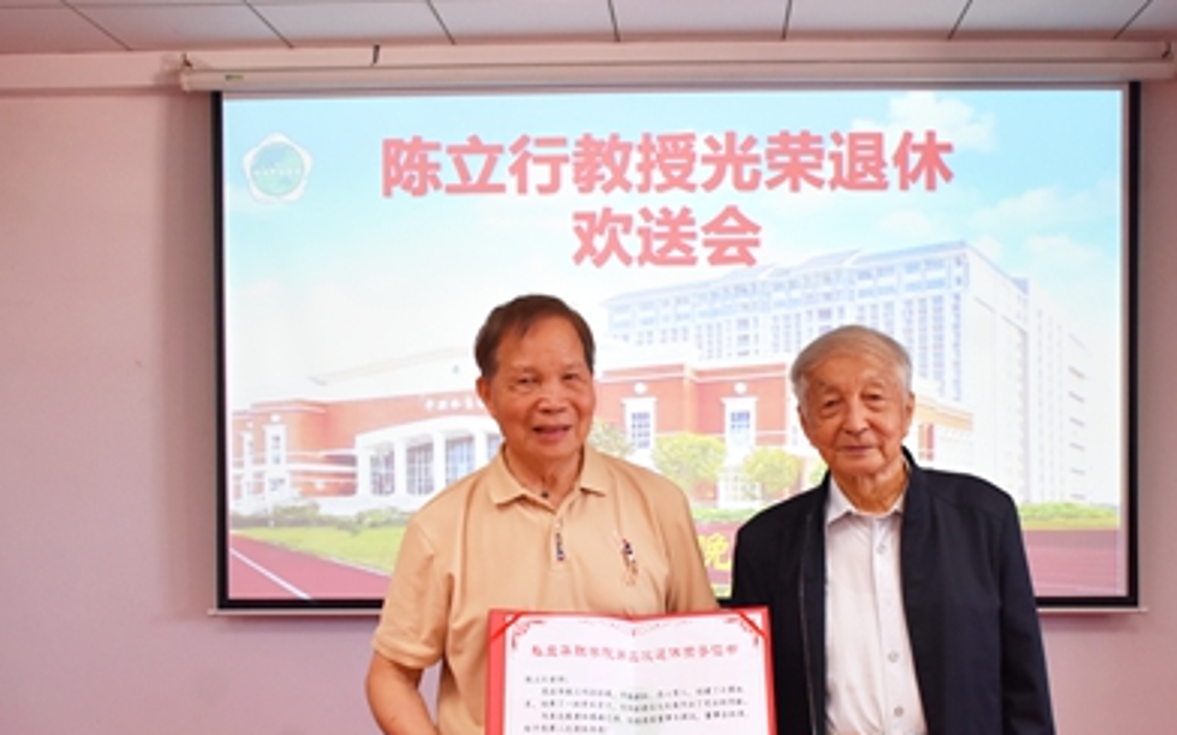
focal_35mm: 43
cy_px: 520
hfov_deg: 46.1
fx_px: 1379
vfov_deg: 29.5
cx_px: 680
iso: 1000
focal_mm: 20
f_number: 5
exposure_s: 1/125
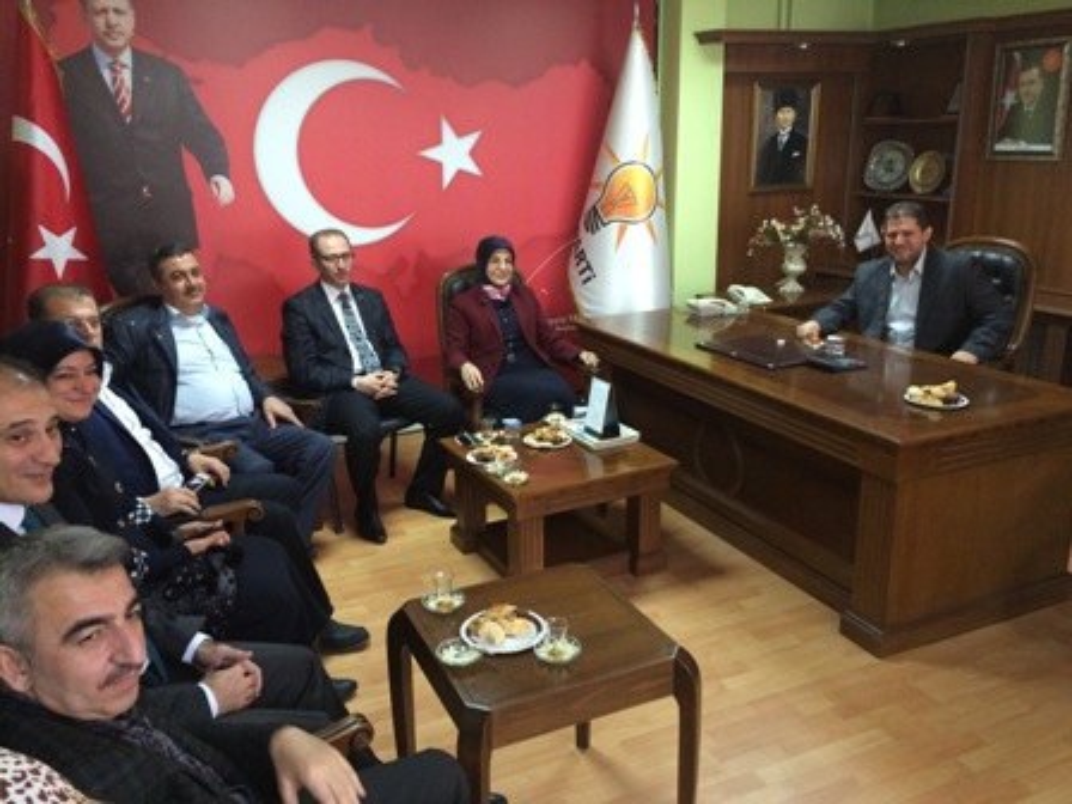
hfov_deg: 61.7
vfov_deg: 48.2
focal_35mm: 29
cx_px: 536
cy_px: 402
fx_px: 898
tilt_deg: -16.9
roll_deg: +1.2
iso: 250
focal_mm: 4.15
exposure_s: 1/30
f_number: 2.2
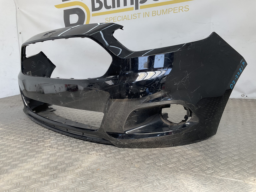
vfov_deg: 48.2
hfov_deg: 61.7
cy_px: 96
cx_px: 128
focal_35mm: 29
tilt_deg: -13.0
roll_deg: +3.8
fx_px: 214
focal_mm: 3
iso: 16
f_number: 1.8
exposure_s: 1/225
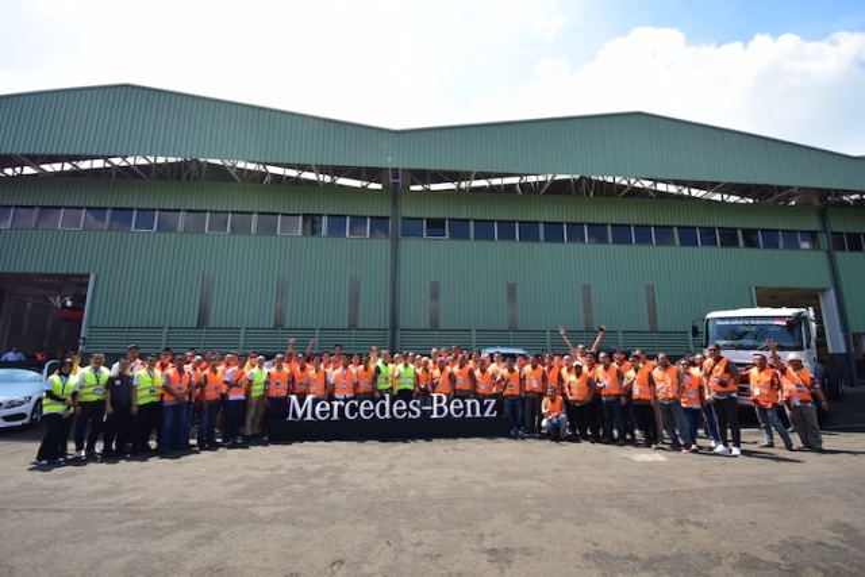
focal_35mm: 16
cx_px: 432
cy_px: 288
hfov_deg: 95.0
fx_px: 397
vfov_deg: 72.1
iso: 200
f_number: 5.6
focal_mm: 11
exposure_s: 1/500
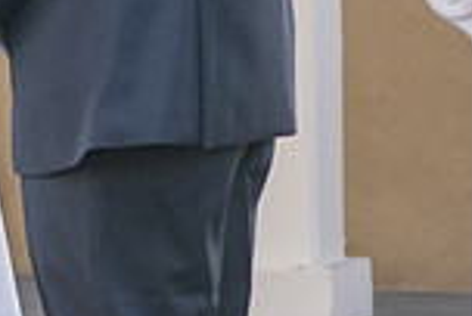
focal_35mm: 461
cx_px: -245
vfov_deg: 3.0
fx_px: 6056
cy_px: 22
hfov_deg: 4.4
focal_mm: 70
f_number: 2.8
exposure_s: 1/1000
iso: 400
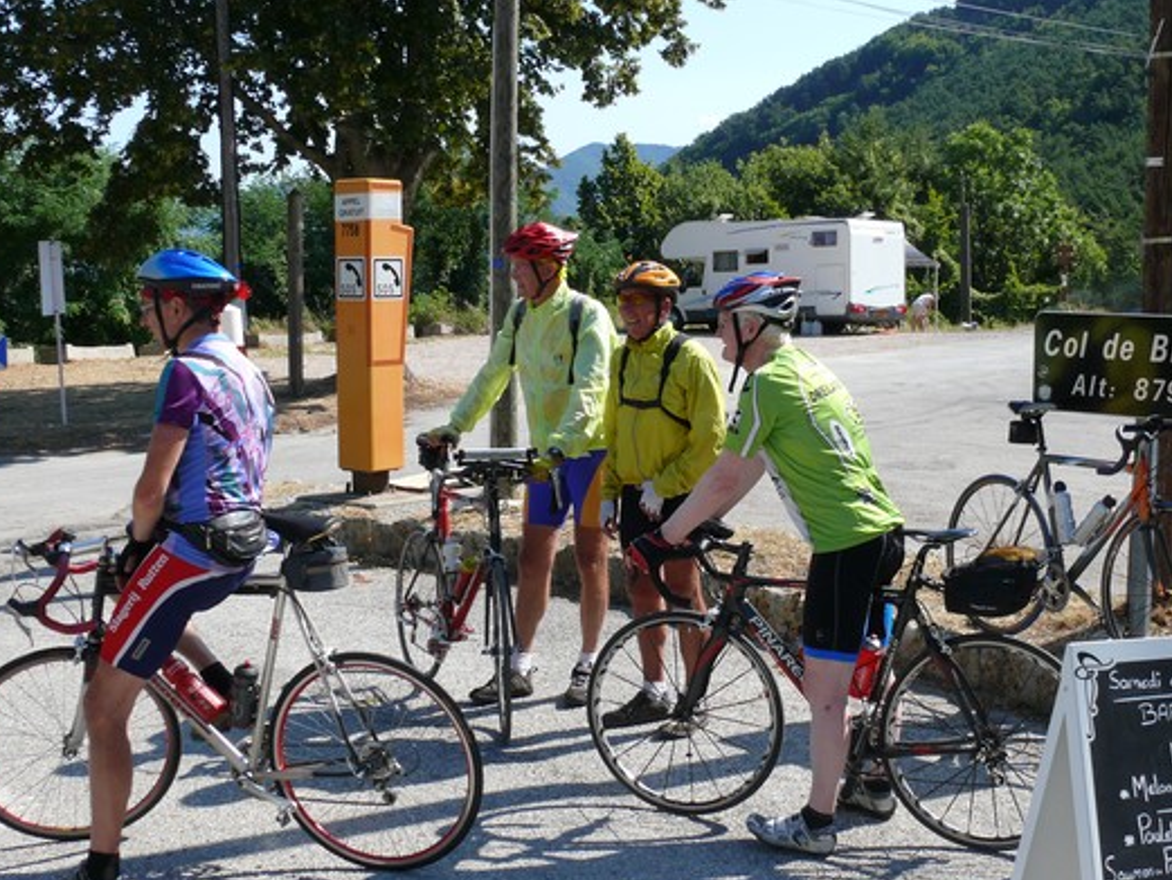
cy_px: 481
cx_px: 722
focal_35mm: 47
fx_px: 1592
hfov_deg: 40.2
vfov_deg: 30.9
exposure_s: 1/320
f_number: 5.6
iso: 100
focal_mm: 7.4
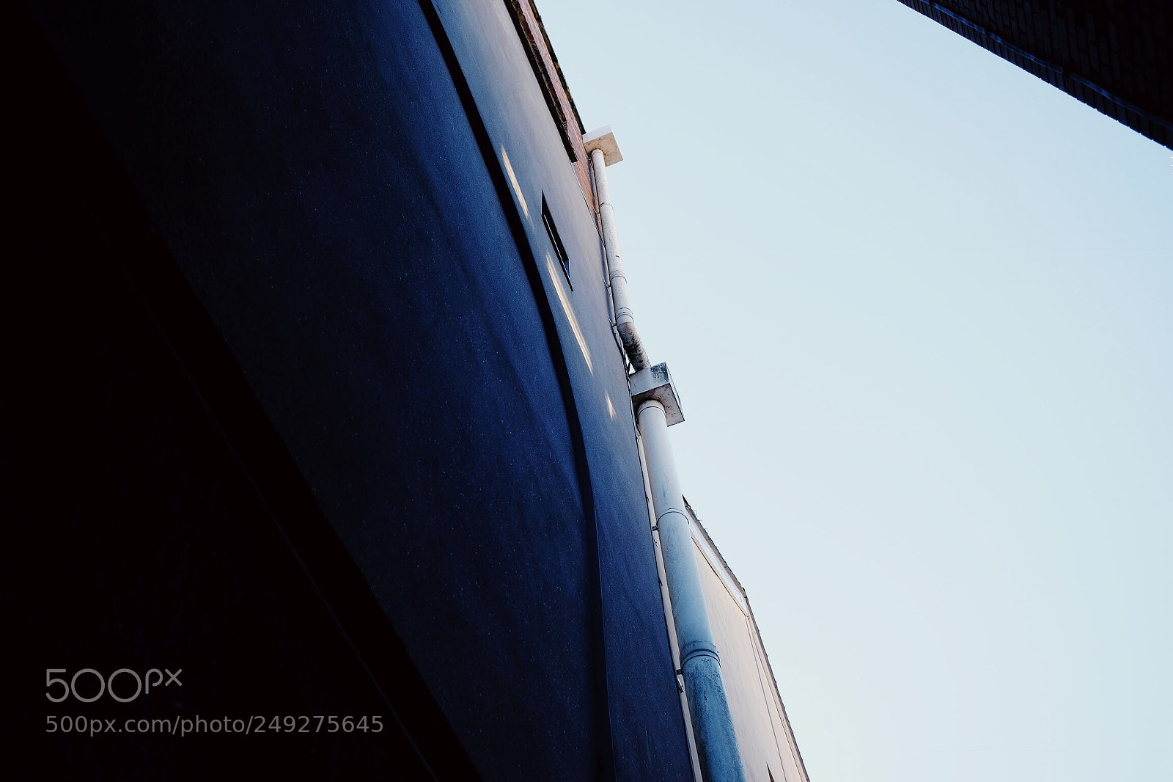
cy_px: 391
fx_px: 1140
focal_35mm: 35
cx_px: 586
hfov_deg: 54.4
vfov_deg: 37.8
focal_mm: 23
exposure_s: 1/420
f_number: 2.8
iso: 200
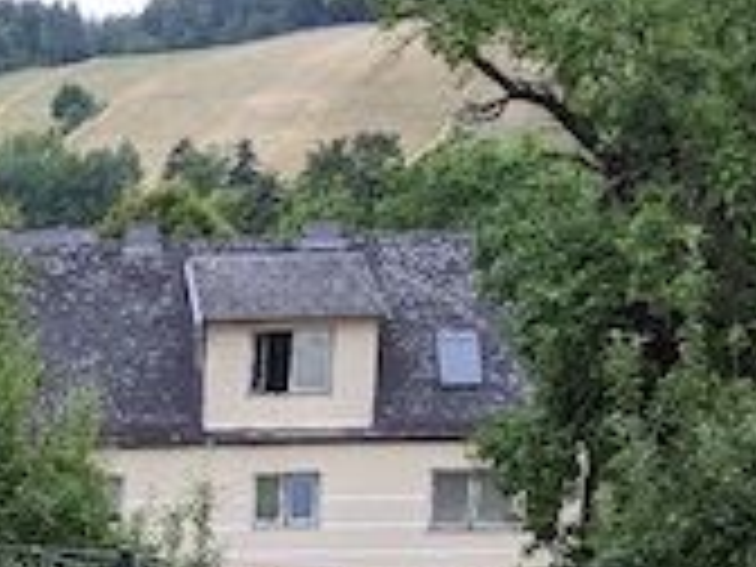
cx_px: -356
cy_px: 954
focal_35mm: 116
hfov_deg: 15.7
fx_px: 2533
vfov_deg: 11.9
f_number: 1.8
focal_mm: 4.44
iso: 51
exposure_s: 1/114
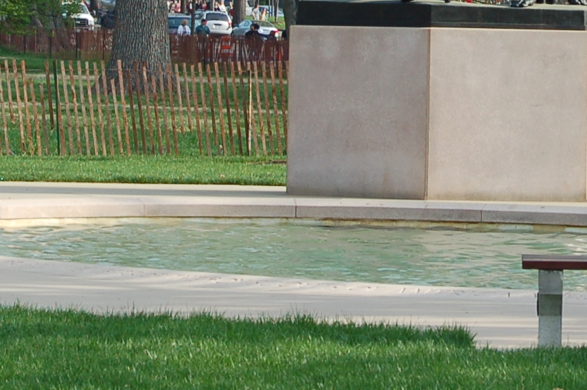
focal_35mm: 264
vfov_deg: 5.2
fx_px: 4300
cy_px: -154
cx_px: 474
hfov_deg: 7.8
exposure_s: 1/200
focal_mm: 50
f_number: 7.1
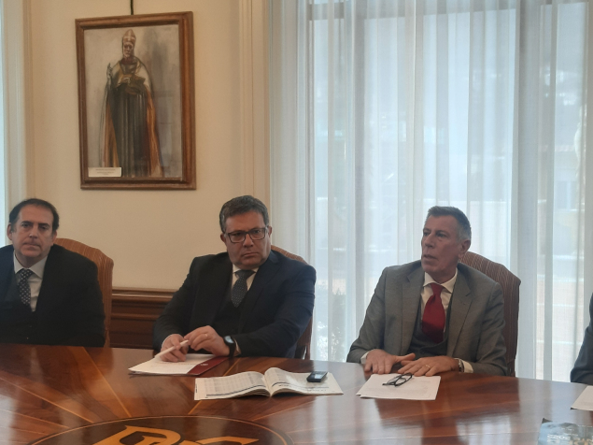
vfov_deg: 41.8
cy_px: 228
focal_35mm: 34
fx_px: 582
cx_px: 354
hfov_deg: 53.6
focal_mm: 3.93
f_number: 1.7
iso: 64
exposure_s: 1/50
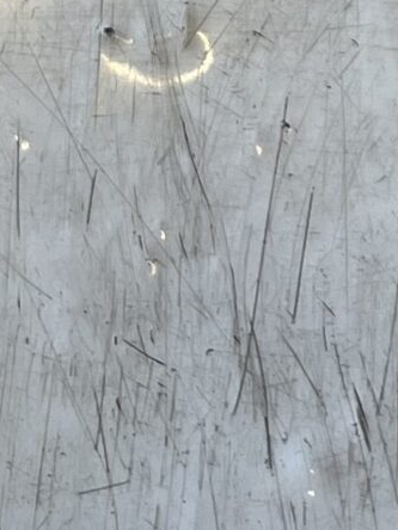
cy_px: -752
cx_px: 608
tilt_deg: -82.0
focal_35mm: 150
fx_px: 2300
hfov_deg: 9.6
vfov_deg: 11.0
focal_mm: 5.1
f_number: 1.6
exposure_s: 1/100
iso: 40
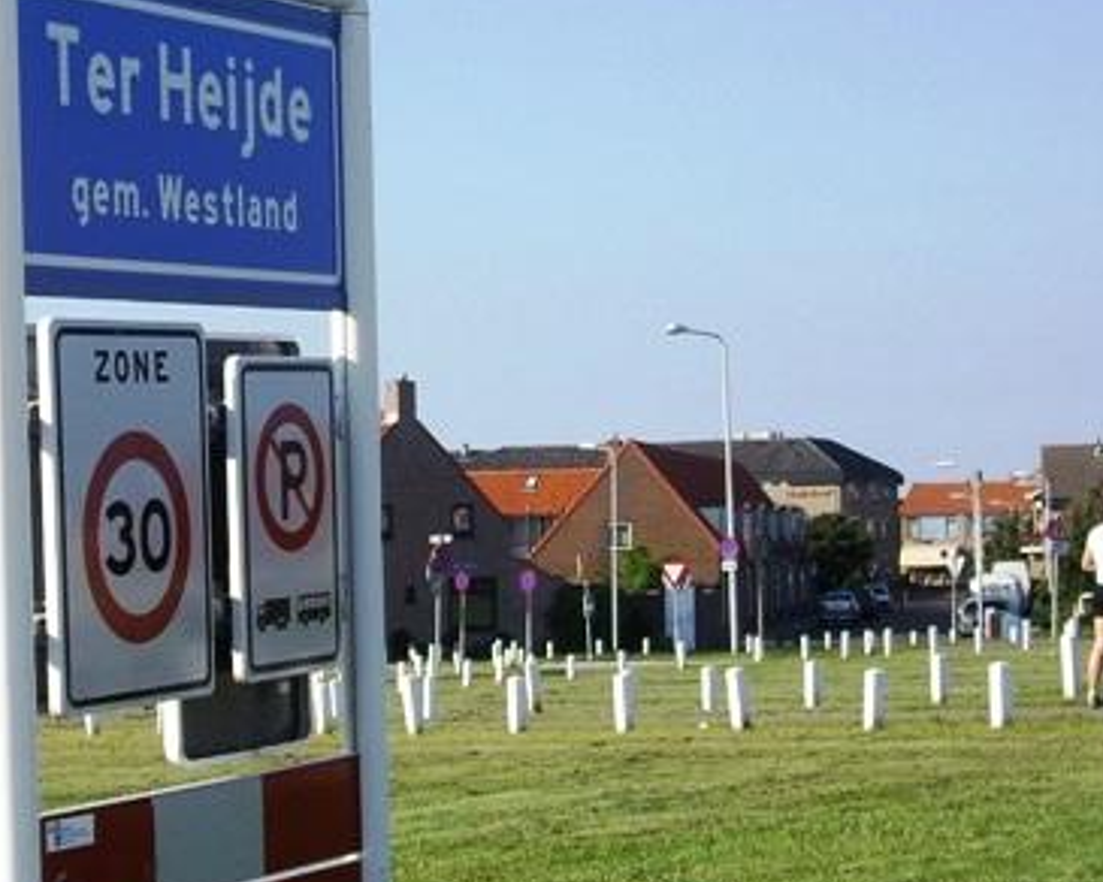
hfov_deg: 28.3
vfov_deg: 23.4
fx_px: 2122
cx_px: 163
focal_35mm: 65
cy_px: 541
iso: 64
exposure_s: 1/1000
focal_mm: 7.9
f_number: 2.8
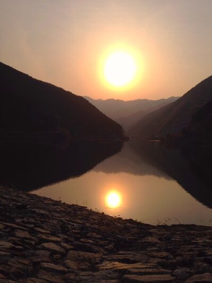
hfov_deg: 42.9
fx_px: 270
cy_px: 142
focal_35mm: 33
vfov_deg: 55.4
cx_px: 106
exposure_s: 1/3390
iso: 50
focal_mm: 4.12
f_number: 2.4
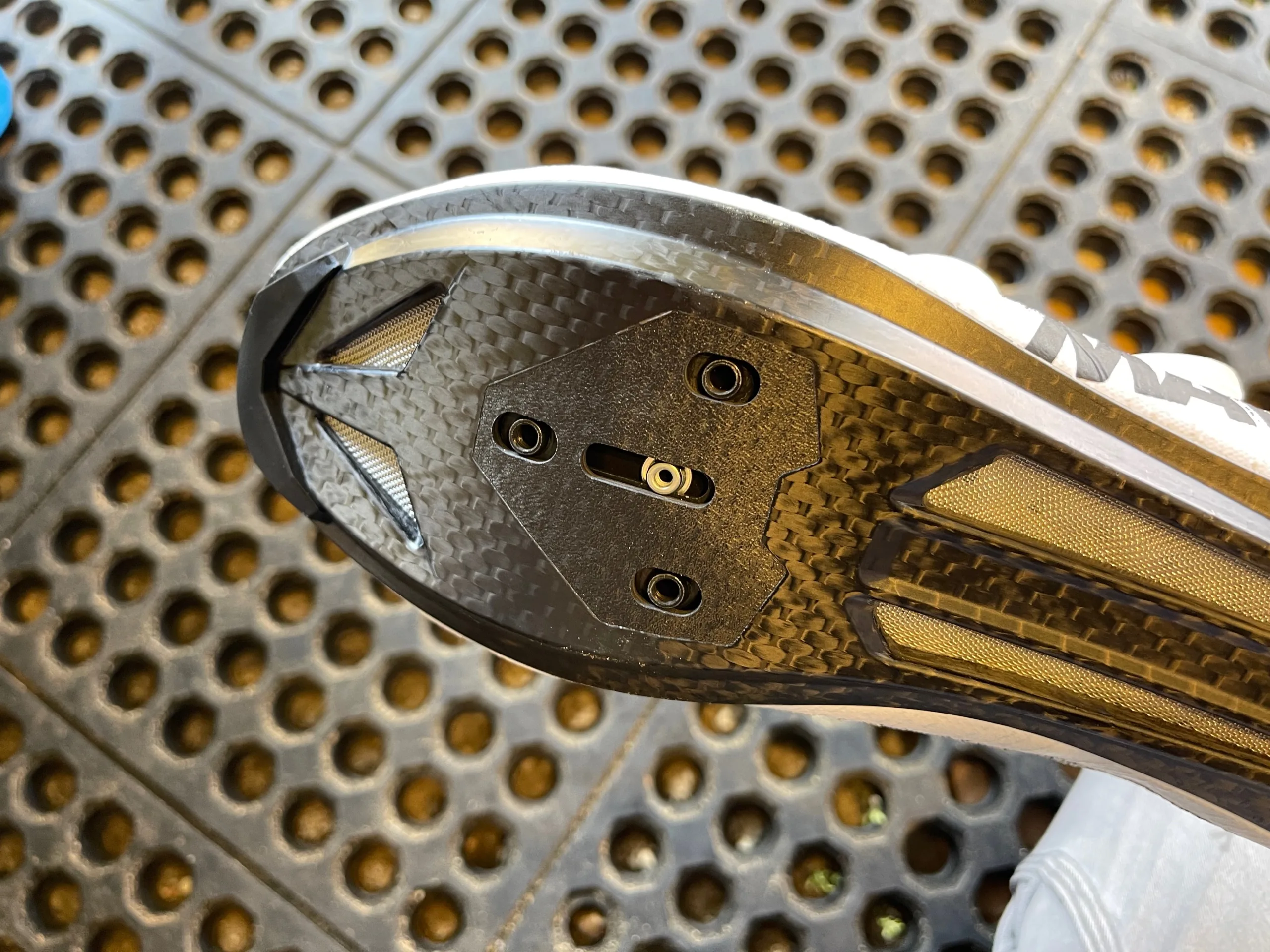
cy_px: 476
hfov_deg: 69.4
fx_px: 917
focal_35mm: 25
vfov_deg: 54.9
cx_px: 635
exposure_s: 1/60
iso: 125
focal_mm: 5.1
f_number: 1.6
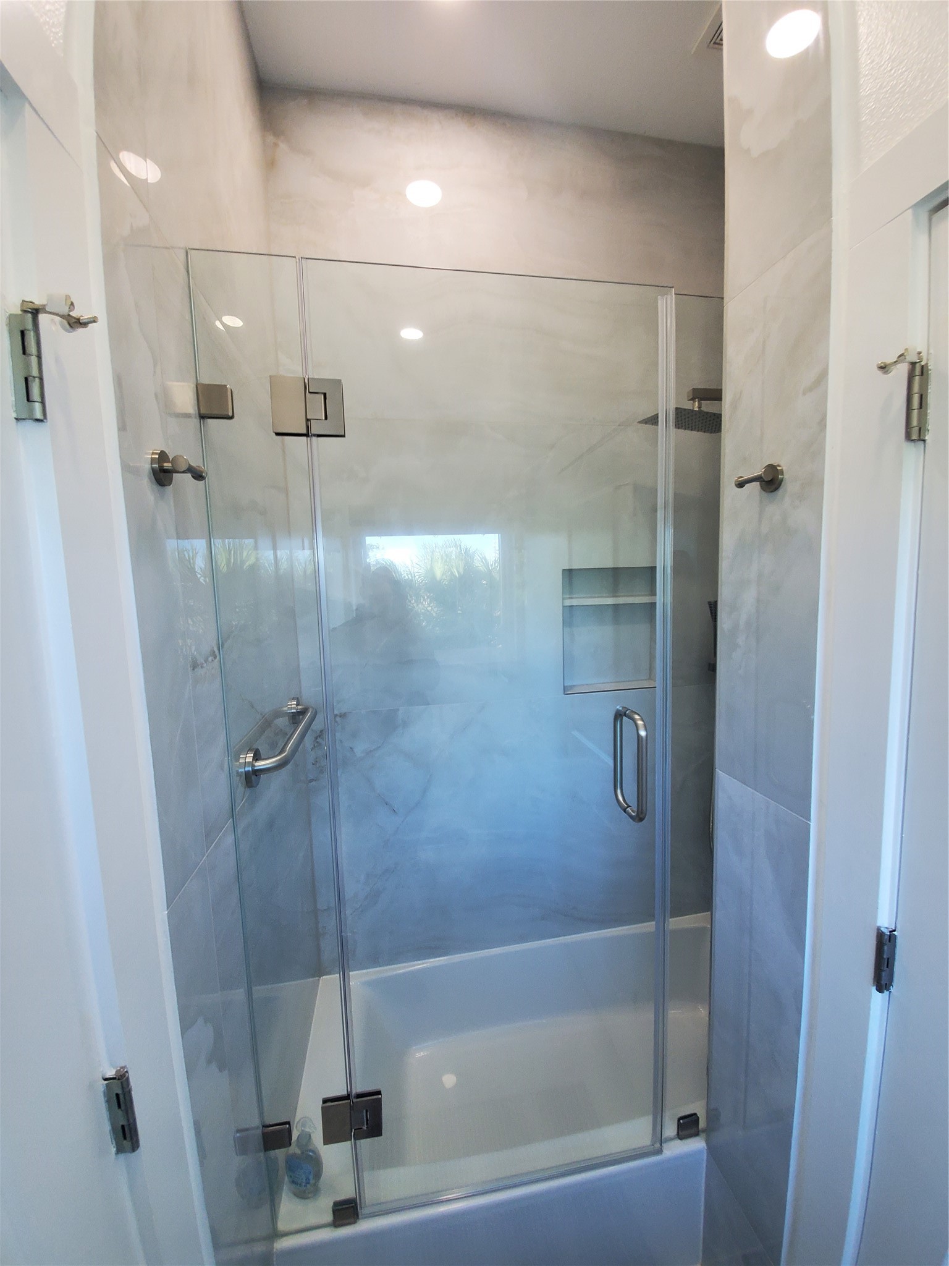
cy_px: 633
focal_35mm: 13
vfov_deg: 106.2
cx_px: 474
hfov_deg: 89.9
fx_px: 475
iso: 125
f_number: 2.2
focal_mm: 1.8
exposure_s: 1/59
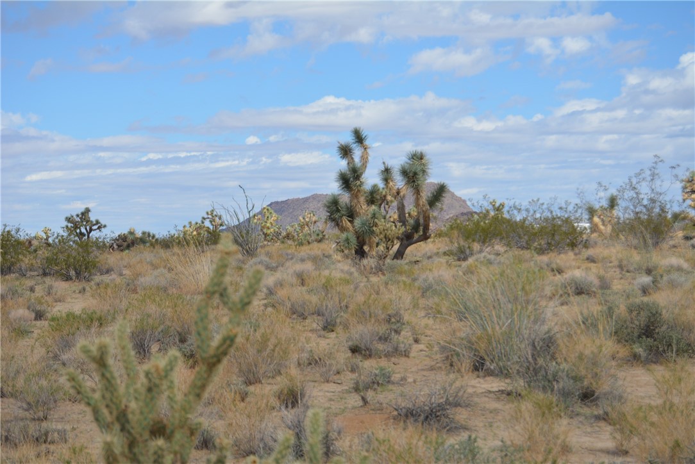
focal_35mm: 82
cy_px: 232
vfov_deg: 16.6
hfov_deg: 24.6
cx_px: 348
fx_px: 1593
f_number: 7.1
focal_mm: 55
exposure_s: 1/1600
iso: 400
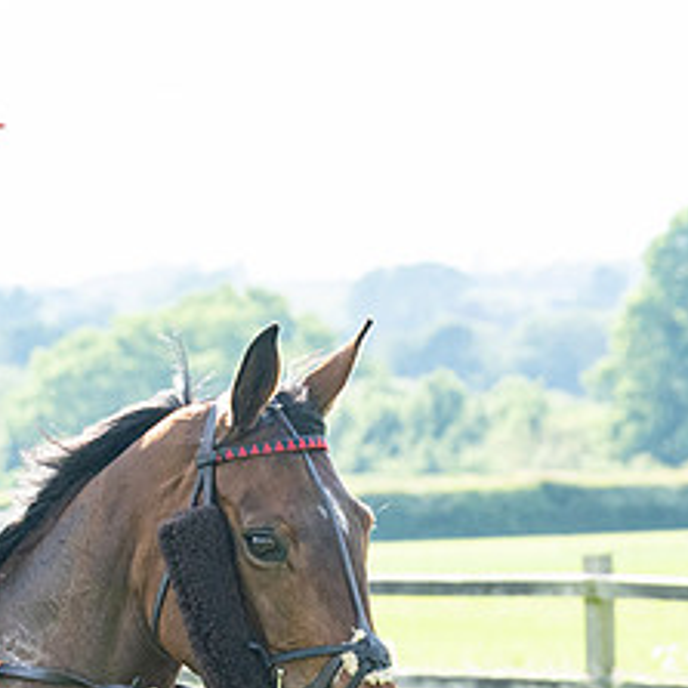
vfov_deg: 4.4
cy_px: 504
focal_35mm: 394
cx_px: 97
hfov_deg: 4.4
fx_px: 8860
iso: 400
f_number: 5
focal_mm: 85
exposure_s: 1/1250
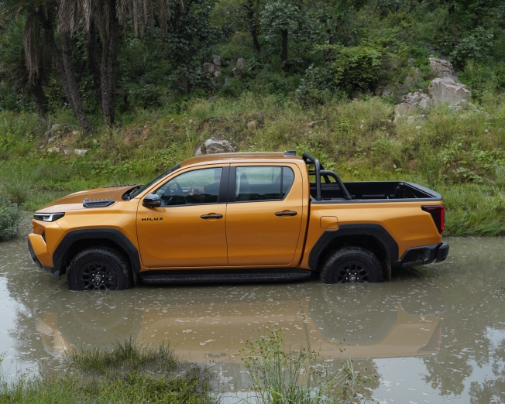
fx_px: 568
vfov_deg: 39.2
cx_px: 246
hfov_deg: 47.9
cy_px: 199
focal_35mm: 38
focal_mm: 33
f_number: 5
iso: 125
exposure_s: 1/100
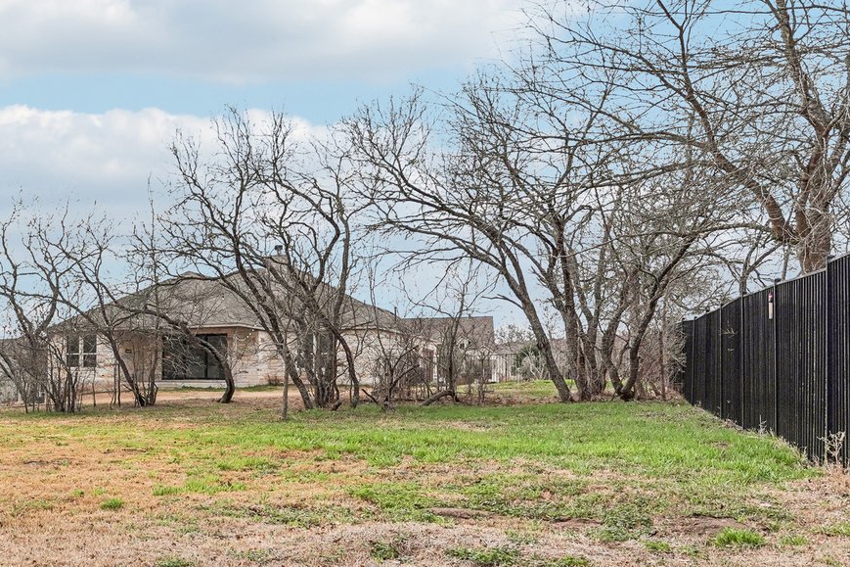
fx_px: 779
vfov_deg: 39.5
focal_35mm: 33
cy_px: 372
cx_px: -48
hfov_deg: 45.5
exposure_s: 1/1600
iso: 800
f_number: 8
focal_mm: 14
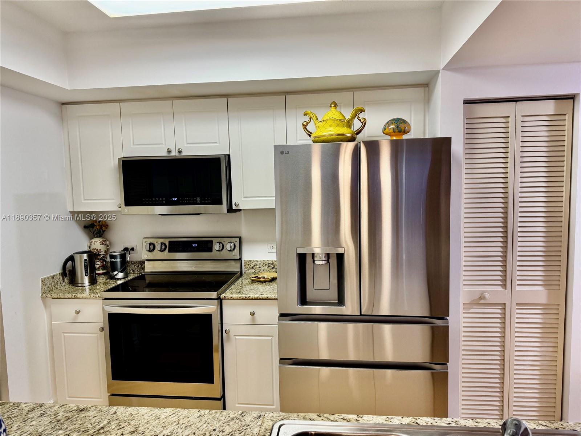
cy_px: 218
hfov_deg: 71.6
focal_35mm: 24
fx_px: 403
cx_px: 290
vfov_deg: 56.8
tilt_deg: -6.4
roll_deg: +2.2
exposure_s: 1/60
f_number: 1.78
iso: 125
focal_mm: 6.76
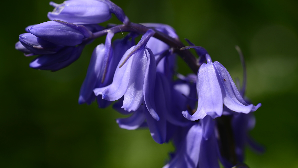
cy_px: 75
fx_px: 877
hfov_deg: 19.3
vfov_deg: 10.9
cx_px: 148
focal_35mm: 111
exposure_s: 1/1250
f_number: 8
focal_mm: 105
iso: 400
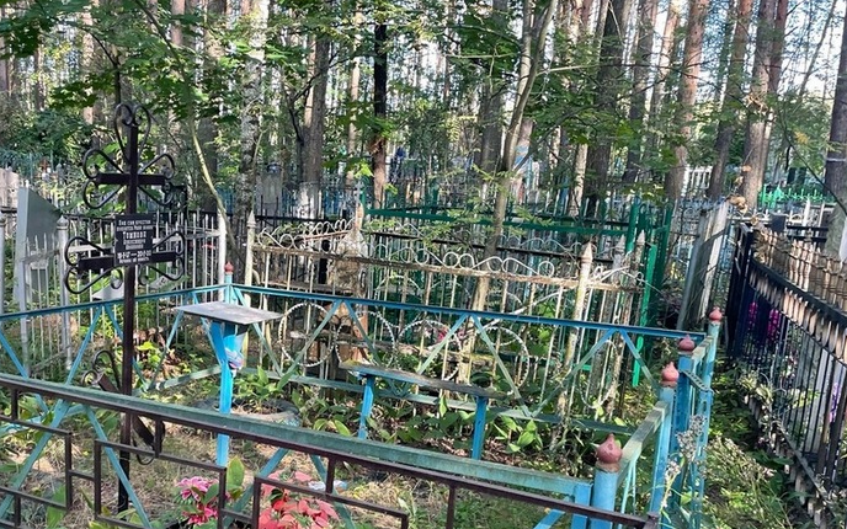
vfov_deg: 30.6
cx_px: 315
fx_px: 946
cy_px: 408
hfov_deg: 47.8
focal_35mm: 41
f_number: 1.6
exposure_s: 1/121
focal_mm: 4.2
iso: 64
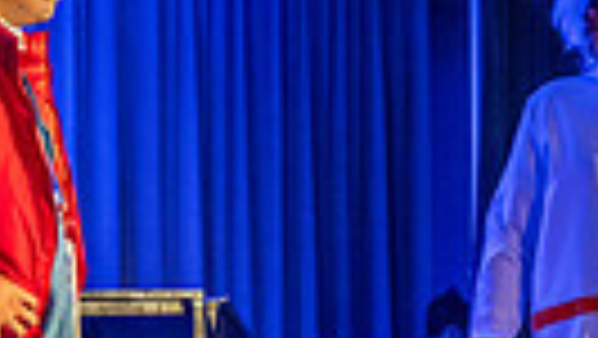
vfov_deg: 8.1
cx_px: 297
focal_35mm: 145
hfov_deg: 14.8
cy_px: 581
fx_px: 2301
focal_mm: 41
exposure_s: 1/200
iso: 6400
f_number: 4.5
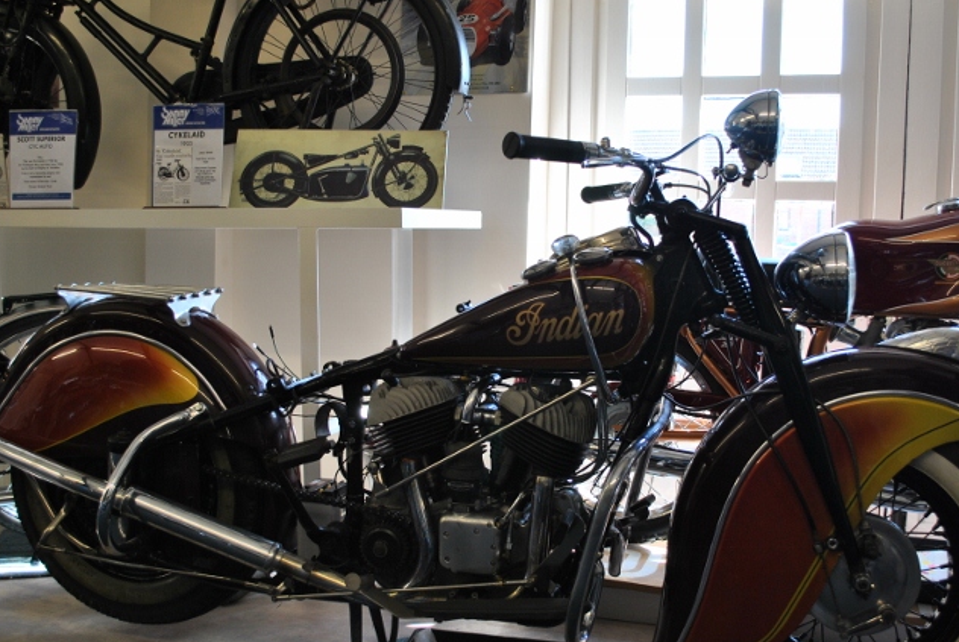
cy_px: 358
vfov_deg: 35.1
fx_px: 1013
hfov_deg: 50.6
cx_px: 504
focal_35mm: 38
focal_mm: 20
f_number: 3.8
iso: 200
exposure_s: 1/40
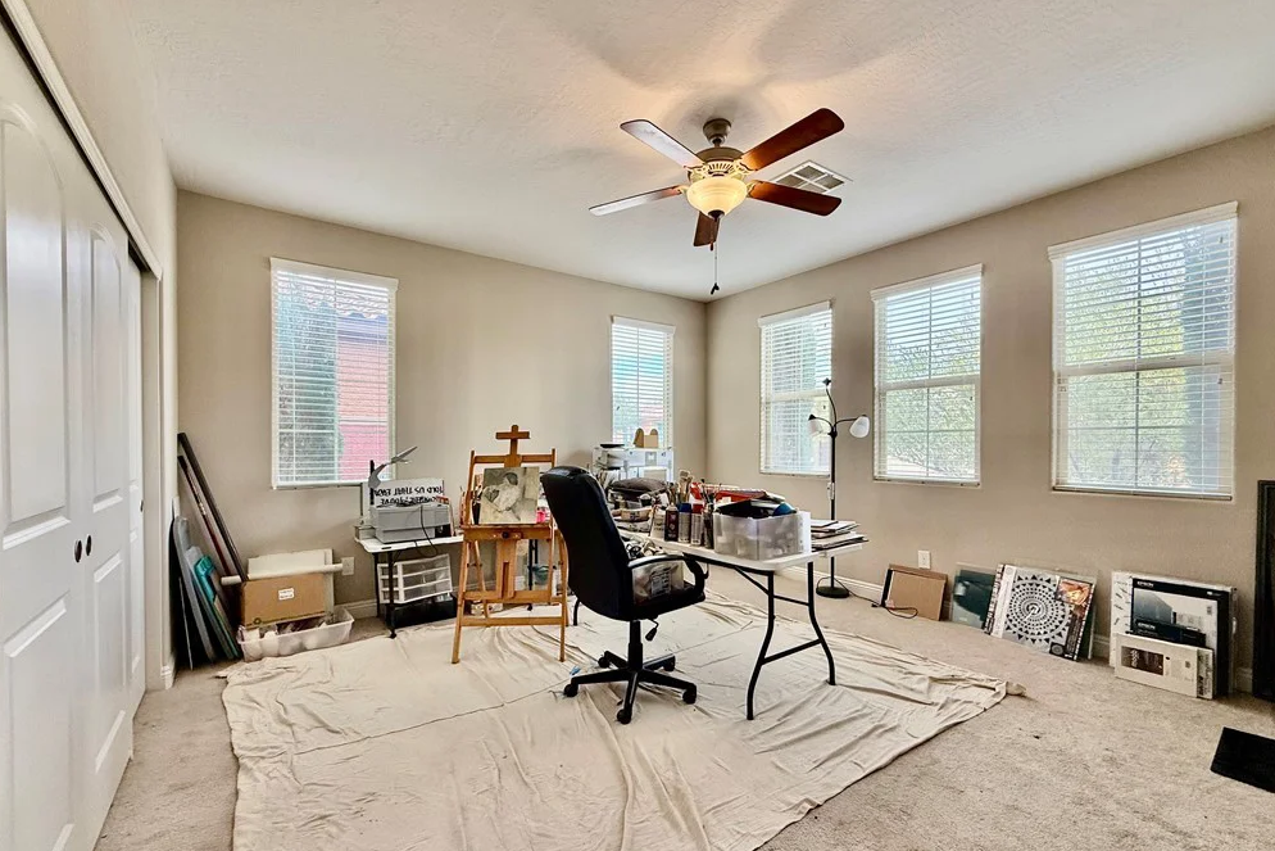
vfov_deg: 77.3
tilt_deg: +0.3
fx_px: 531
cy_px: 447
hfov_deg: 100.4
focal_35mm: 15
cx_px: 631
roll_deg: -0.1
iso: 100
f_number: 2.2
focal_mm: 2.22
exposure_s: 1/99
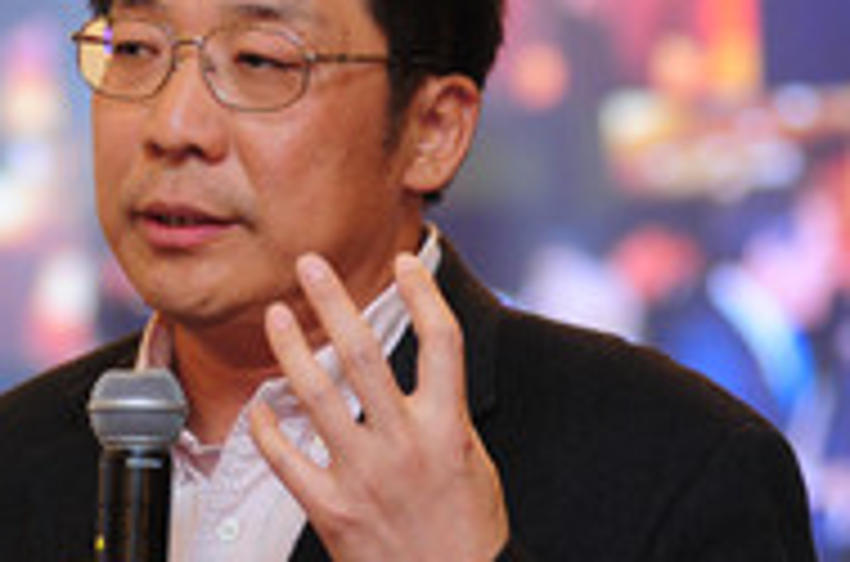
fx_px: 7796
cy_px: 171
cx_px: 211
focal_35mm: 331
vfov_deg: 4.1
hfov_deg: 6.2
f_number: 2.8
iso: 1250
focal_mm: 125
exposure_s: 1/100
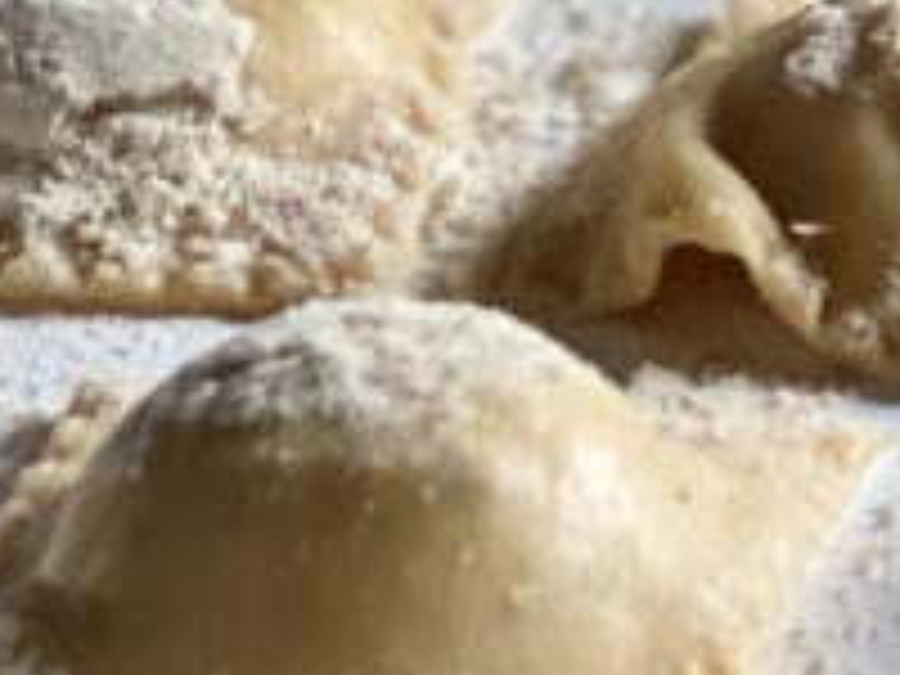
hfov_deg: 6.4
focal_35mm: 307
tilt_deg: -20.6
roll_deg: +0.6
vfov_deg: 4.8
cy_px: -432
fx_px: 7982
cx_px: 1310
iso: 250
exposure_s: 1/121
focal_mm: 7.5
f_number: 2.2
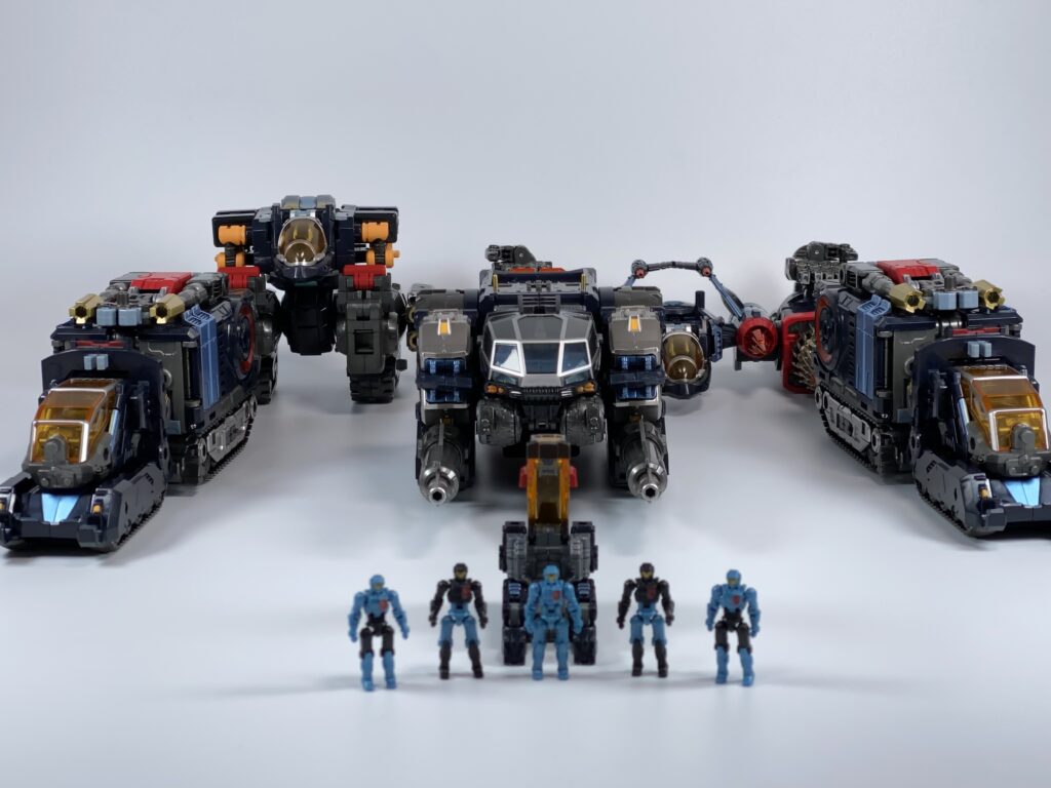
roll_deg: +0.2
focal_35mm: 67
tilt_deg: -10.5
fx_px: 2034
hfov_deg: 29.0
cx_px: 526
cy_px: 394
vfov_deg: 21.9
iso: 25
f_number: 2
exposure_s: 1/122
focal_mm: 6
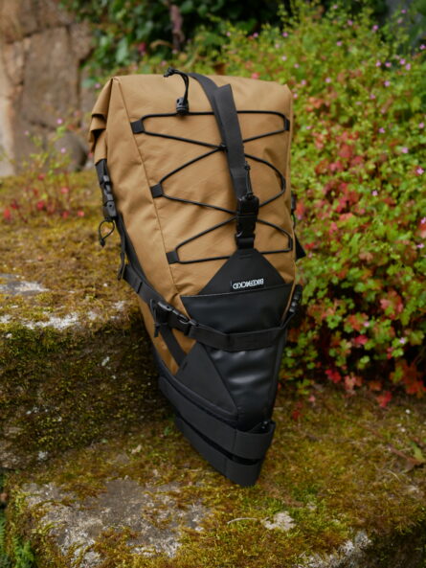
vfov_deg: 46.8
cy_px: 284
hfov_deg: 36.0
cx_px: 213
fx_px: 656
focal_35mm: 40
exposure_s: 1/640
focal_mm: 20
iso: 400
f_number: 2.5
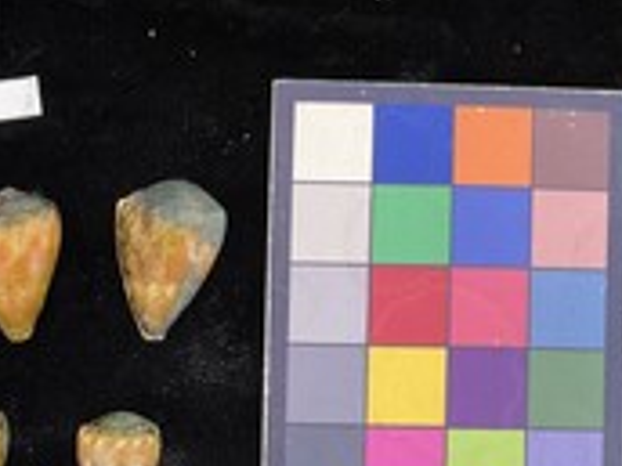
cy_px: 428
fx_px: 1060
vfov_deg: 24.1
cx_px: 80
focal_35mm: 59
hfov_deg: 31.4
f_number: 1.8
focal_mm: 3
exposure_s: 1/60
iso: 64
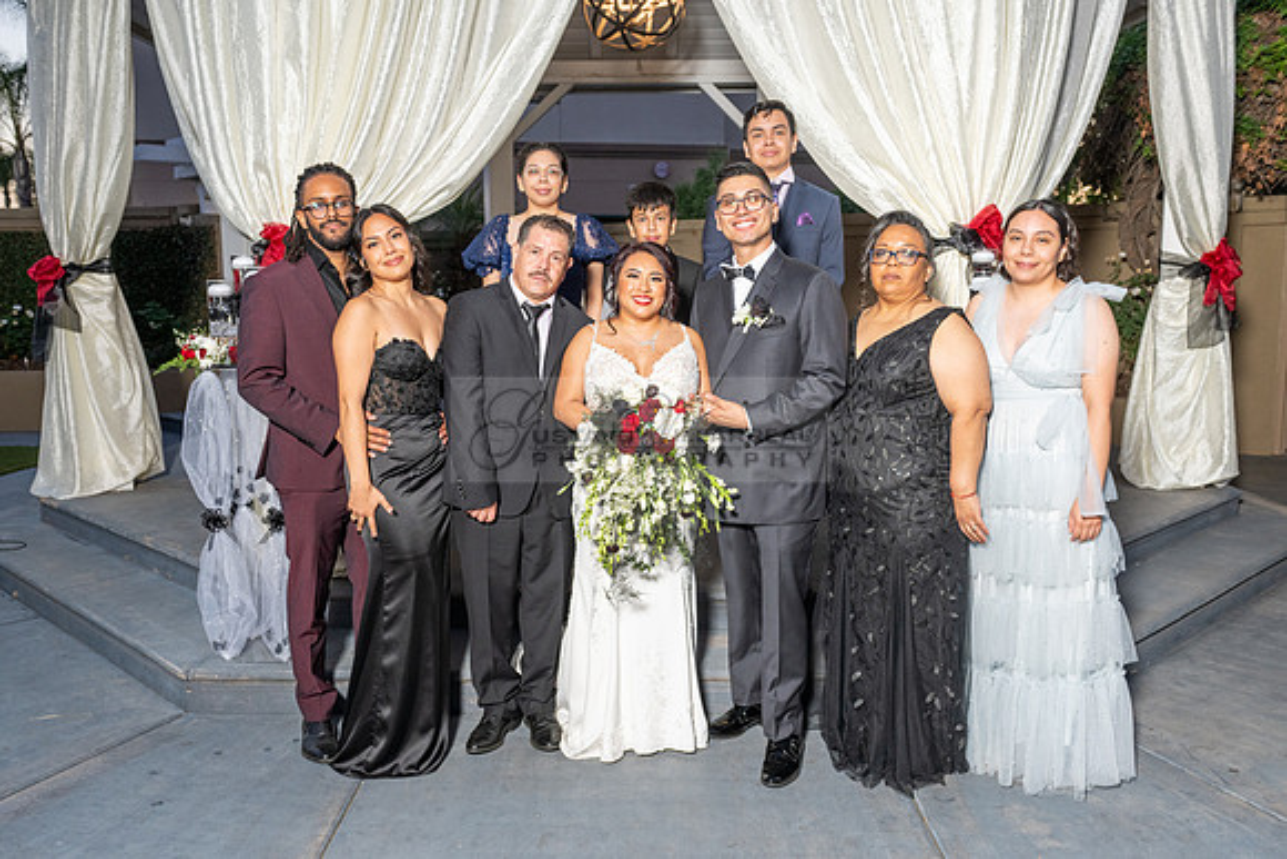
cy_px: 431
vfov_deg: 40.0
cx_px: 620
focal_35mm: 33
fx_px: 1180
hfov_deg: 57.2
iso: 640
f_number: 4.5
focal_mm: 31
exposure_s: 1/200
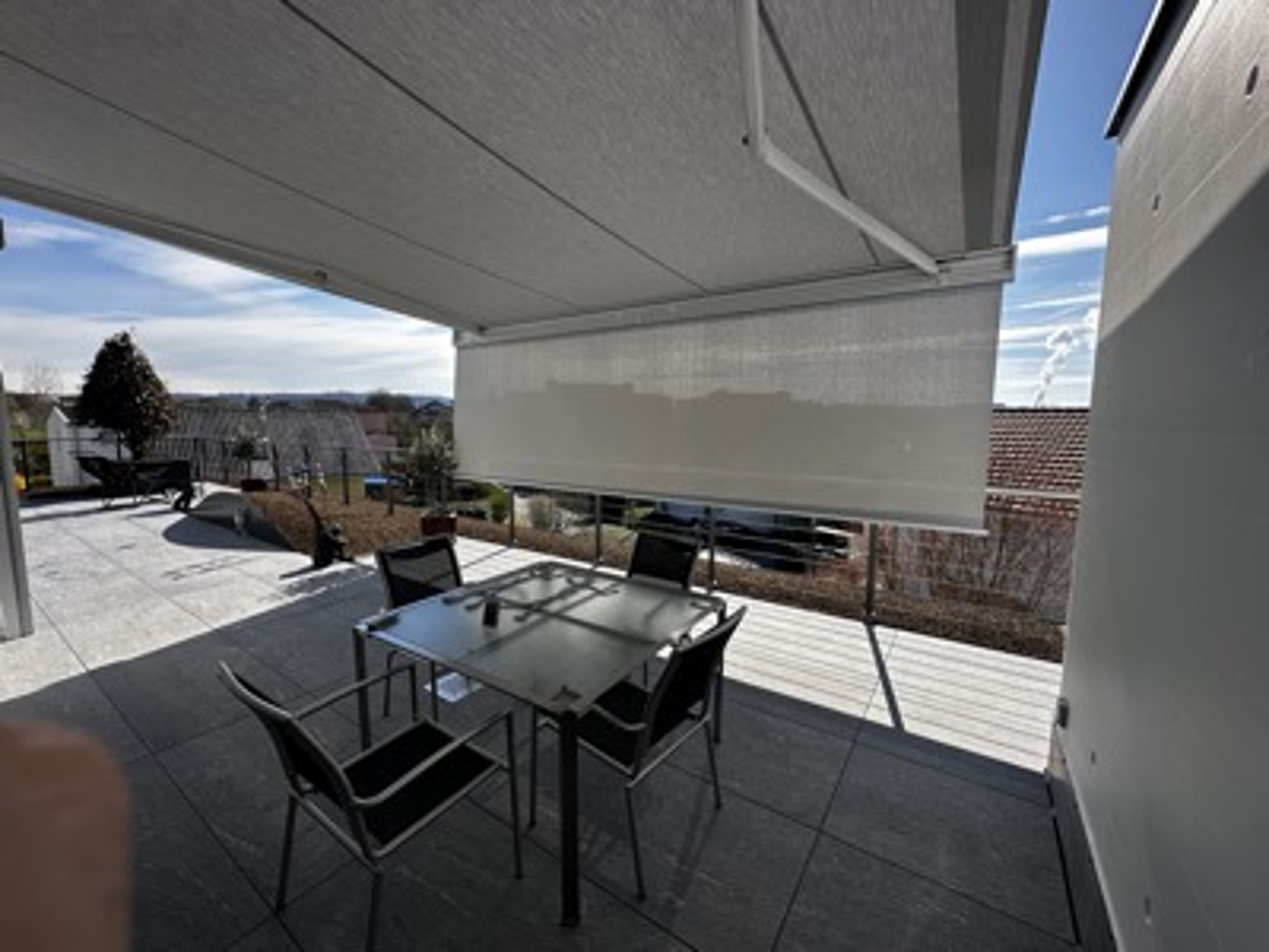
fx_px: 513
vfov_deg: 85.7
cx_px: 634
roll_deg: -0.6
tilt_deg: -6.5
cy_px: 476
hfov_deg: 102.1
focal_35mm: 14
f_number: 2.2
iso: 50
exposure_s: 1/1511
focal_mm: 2.22
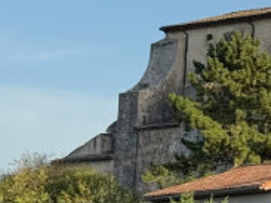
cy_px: 70
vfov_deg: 7.1
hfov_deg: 9.1
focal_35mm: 210
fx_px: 1643
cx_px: 443
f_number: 1.8
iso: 100
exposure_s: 1/1264
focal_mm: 6.8
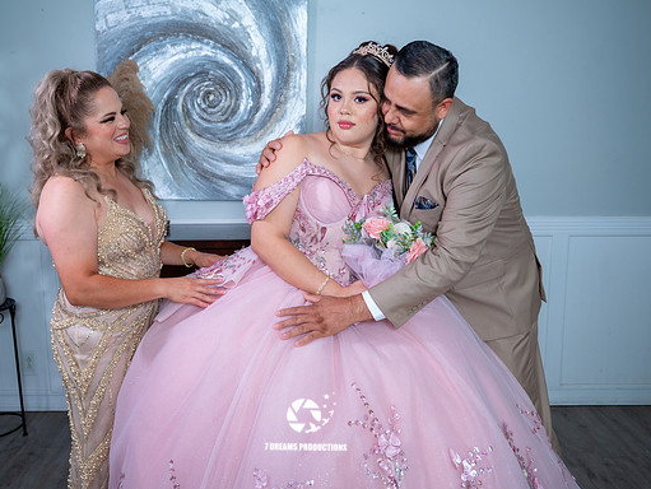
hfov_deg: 53.9
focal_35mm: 34
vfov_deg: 41.8
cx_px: 305
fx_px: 640
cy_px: 232
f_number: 4
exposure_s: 1/60
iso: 1250
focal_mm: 29.5
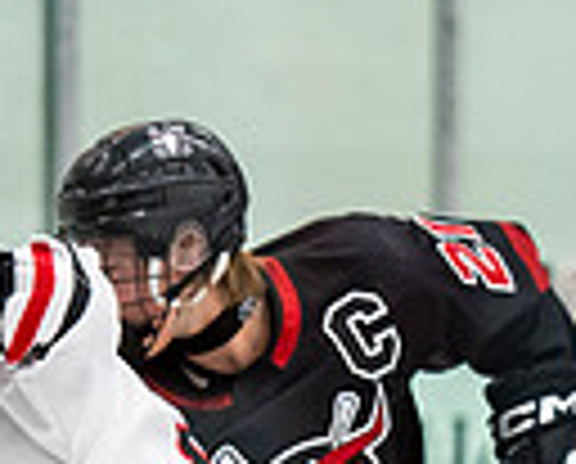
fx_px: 8851
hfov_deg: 3.7
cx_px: 342
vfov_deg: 3.0
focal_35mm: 518
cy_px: 845
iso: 2500
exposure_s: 1/800
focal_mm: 122
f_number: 3.2
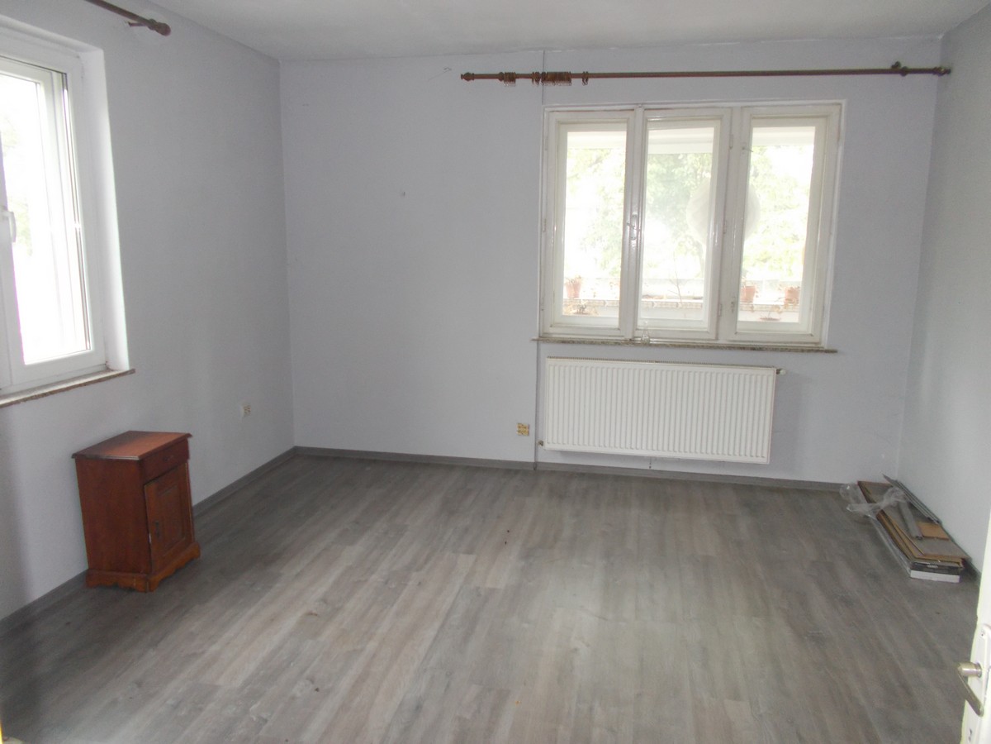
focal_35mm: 26
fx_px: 744
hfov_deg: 67.3
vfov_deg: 53.1
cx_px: 496
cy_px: 372
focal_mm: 4.6
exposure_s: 1/25
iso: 200
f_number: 3.2
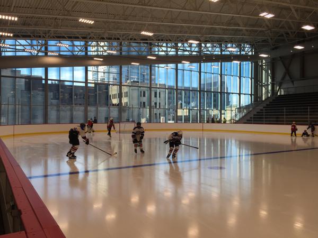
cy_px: 119
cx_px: 159
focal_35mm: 29
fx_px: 266
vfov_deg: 48.2
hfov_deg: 61.7
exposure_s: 1/235
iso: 32
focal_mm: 4.15
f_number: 2.2
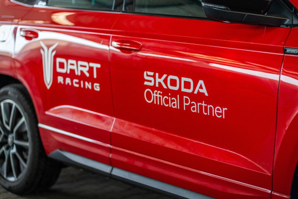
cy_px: 100
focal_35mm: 85
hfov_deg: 23.9
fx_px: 704
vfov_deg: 16.1
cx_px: 149
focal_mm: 85
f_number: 1.8
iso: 800
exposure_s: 1/200
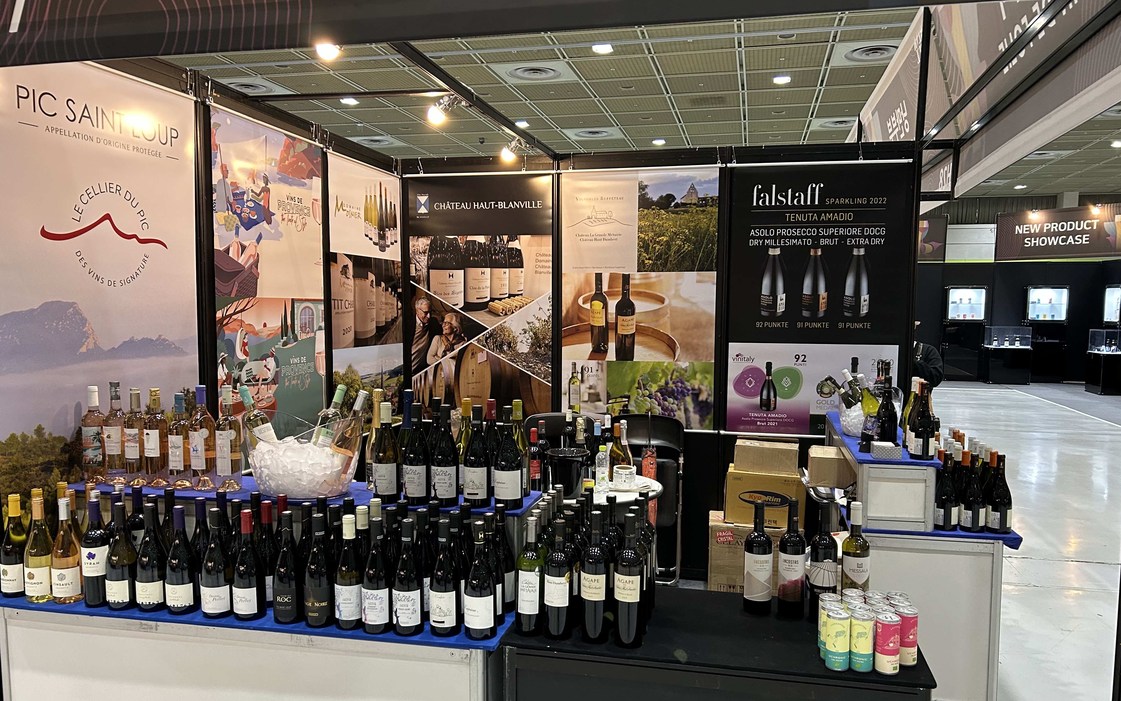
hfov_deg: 66.5
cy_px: 388
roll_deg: +0.6
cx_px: 555
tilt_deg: -4.6
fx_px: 855
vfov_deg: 44.5
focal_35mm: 28
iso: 250
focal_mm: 5.7
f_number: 1.5
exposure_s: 1/60
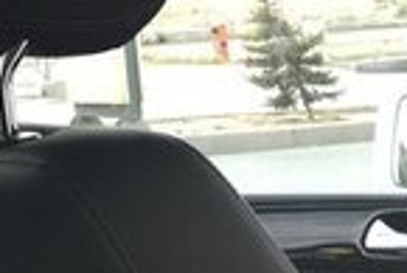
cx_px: -81
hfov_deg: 14.5
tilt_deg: +14.9
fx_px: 1550
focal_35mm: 137
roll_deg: +3.5
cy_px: -407
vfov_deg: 9.0
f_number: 2.2
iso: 25
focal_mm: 4.15
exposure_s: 1/134
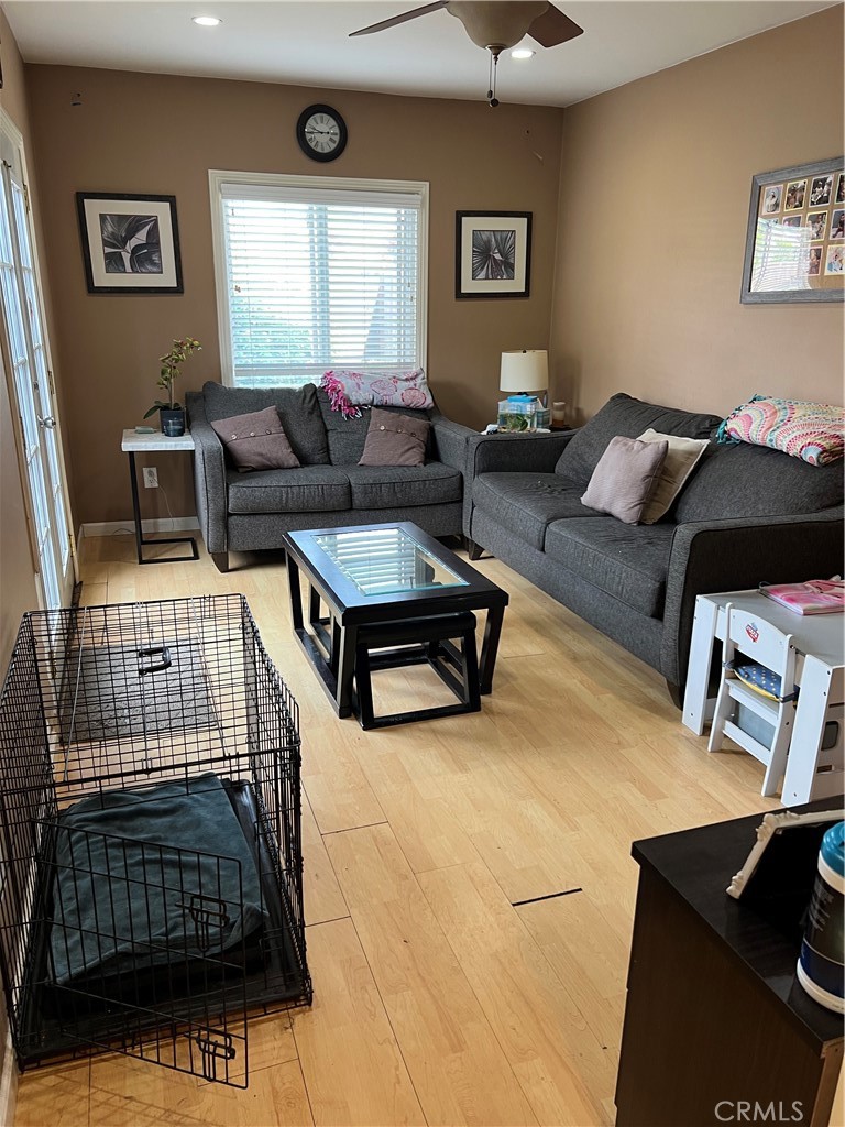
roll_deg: -0.1
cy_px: 564
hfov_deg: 53.1
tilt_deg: -18.7
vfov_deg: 67.3
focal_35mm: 26
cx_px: 422
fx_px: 846
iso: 100
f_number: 1.5
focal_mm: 5.7
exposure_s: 1/60
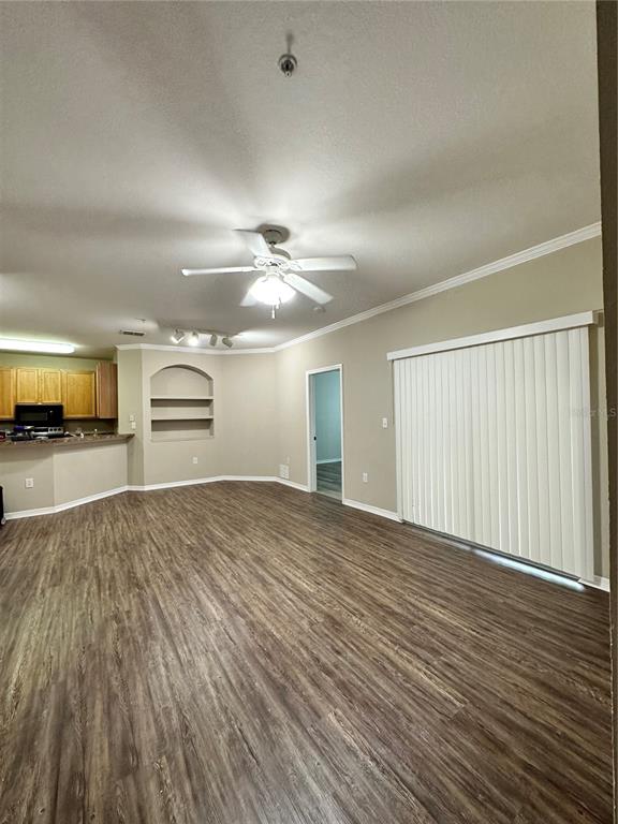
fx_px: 333
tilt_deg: +0.2
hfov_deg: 85.7
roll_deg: +1.2
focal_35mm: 14
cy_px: 412
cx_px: 309
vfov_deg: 102.1
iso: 160
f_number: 2.2
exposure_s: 1/60
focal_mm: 2.22
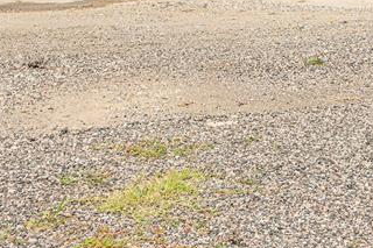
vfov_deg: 13.4
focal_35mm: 96
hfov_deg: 20.7
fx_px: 994
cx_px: 346
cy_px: -133
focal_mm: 30
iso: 200
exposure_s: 1/200
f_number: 8
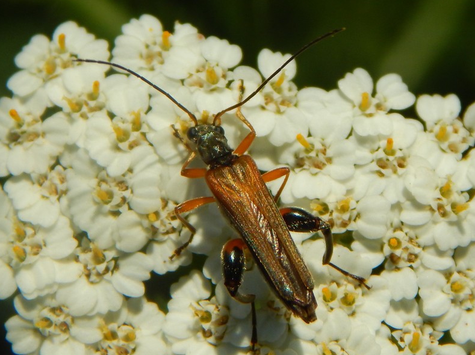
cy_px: 187
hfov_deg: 13.9
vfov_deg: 10.4
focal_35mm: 142
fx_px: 1946
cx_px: 242
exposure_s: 1/640
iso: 125
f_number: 9.6
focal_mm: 23.4
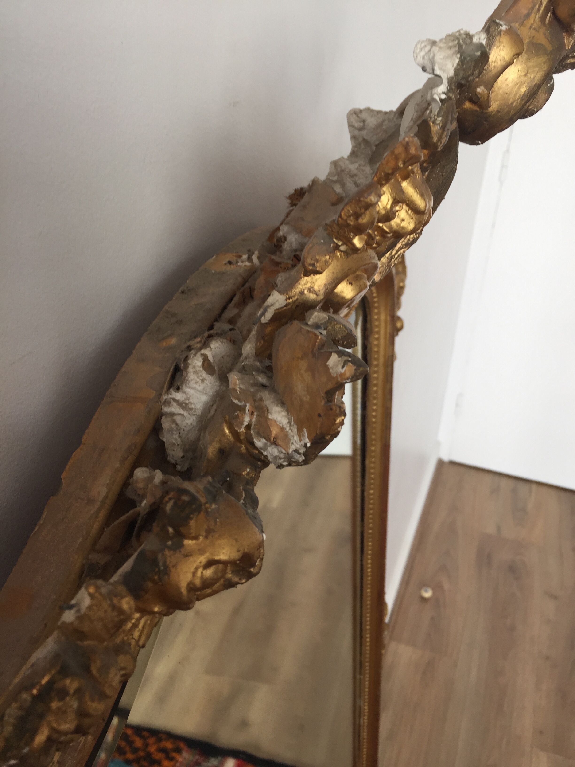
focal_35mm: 29
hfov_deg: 48.2
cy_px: 384
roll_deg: -1.9
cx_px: 288
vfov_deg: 61.7
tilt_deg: -30.4
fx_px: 642
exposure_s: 1/50
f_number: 2.2
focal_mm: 4.15
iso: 40
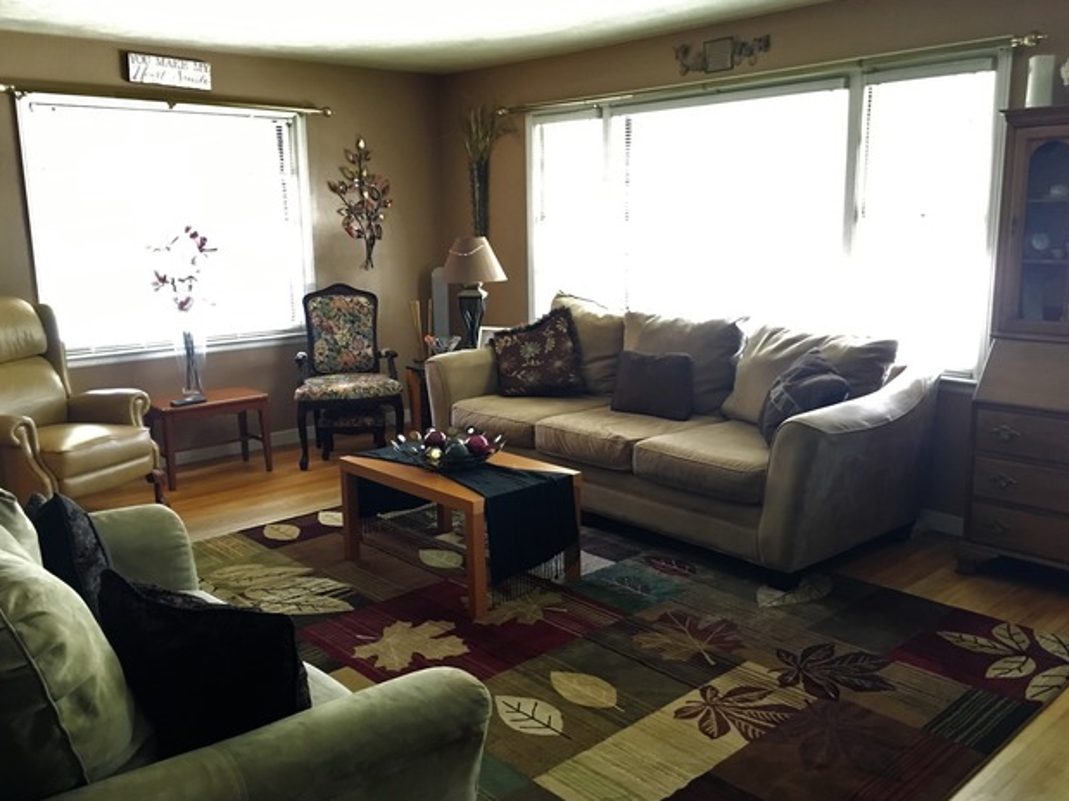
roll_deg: +1.7
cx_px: 534
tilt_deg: -10.3
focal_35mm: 30
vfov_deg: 46.8
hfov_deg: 60.0
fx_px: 926
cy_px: 394
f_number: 2.2
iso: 250
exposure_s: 1/15
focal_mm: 4.15
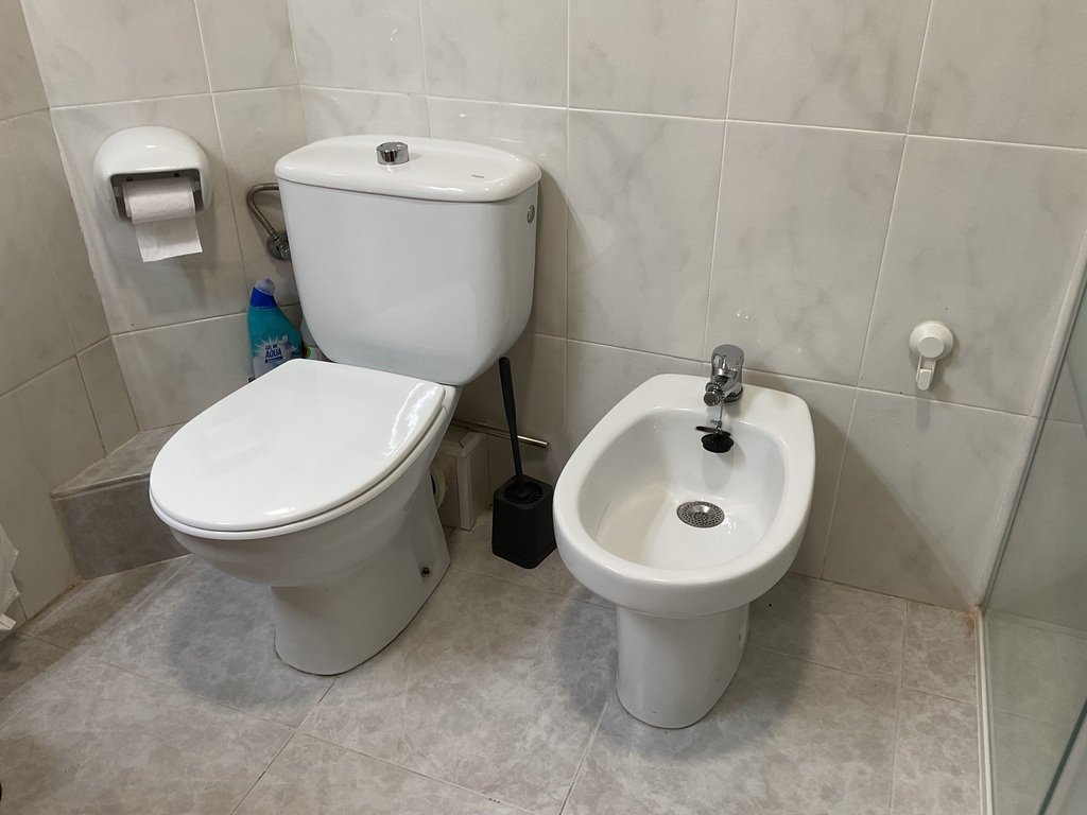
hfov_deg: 61.7
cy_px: 408
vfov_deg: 48.2
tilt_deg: -30.4
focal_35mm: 29
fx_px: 911
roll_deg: +2.5
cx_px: 544
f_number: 1.8
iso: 50
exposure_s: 1/50
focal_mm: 3
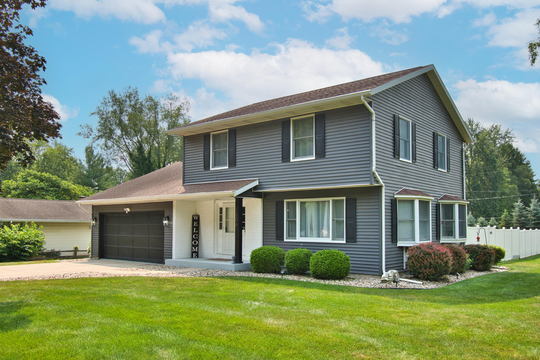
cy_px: 180
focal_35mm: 30
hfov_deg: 61.9
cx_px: 270
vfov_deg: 43.6
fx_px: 450
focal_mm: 20
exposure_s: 1/320
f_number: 9
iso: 200
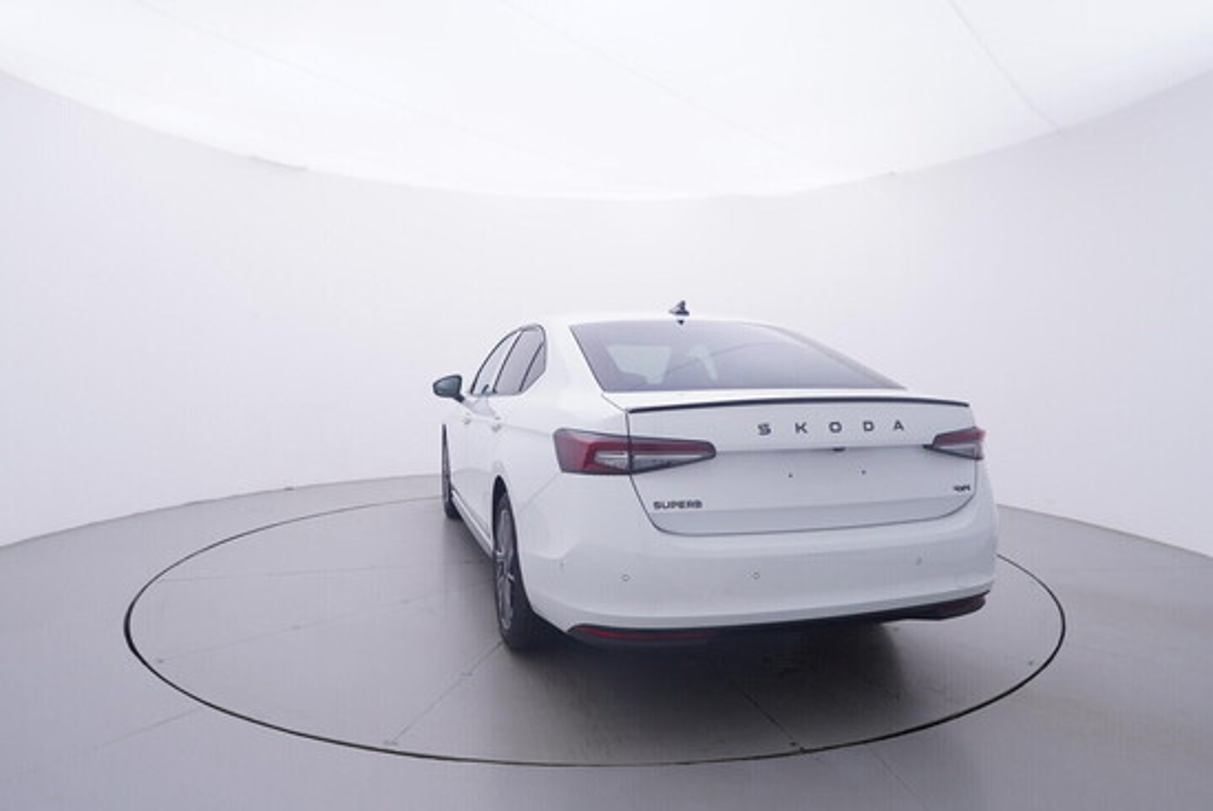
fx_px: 759
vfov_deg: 56.2
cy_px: 406
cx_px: 606
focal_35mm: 22
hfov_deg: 77.3
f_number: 5
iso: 200
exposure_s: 1/80
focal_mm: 15
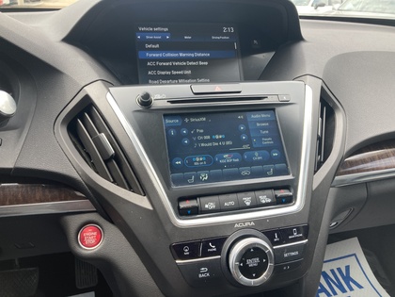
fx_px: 320
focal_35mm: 28
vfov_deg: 49.7
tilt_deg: -24.4
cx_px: 198
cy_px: 148
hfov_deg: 63.4
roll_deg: -3.4
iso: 25
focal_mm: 3.99
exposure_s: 1/110
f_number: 1.8
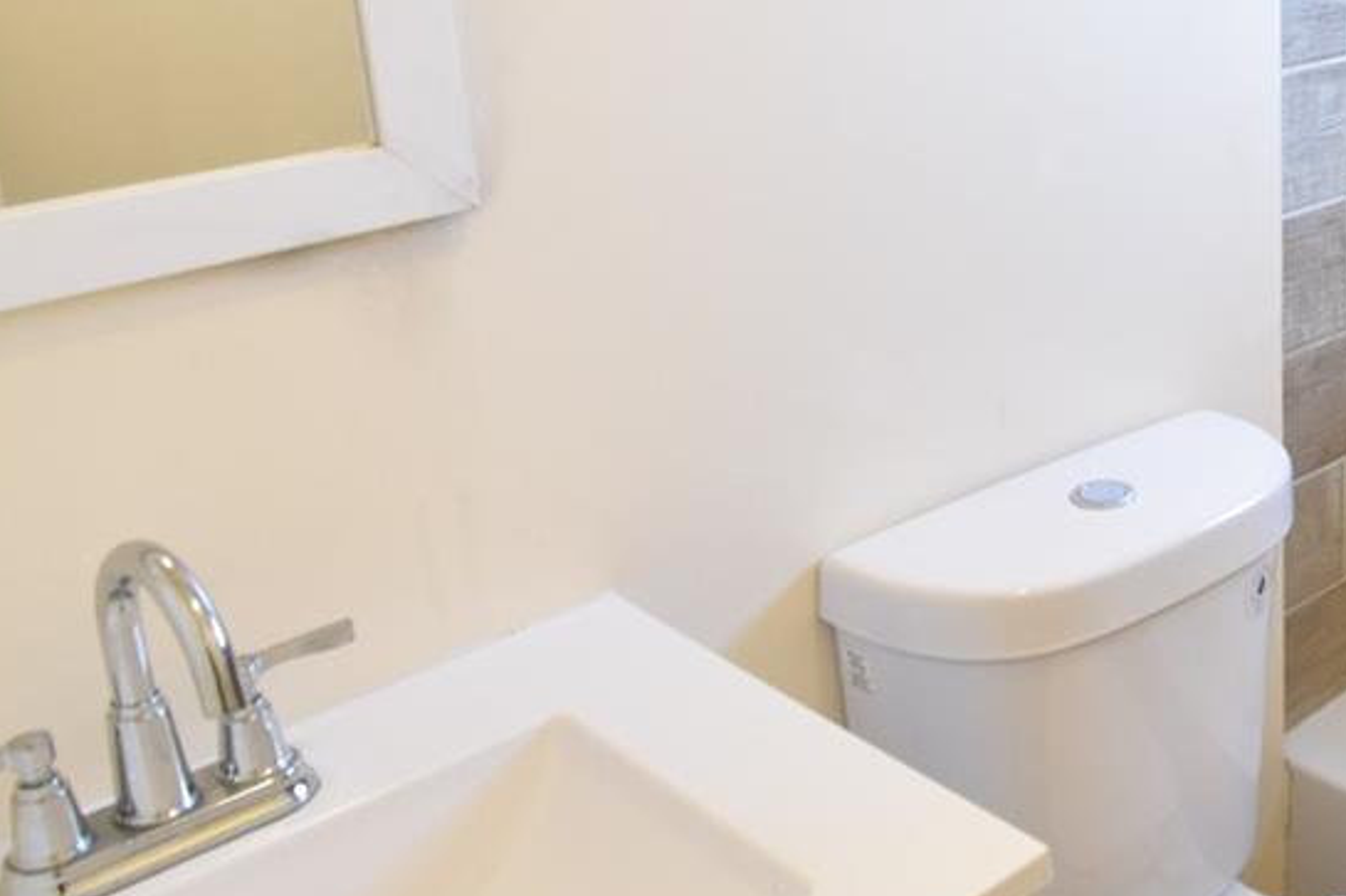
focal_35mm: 44
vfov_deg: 29.8
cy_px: 185
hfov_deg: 39.1
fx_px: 1645
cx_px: 1361
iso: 800
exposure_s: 1/45
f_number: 3.5
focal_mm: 10
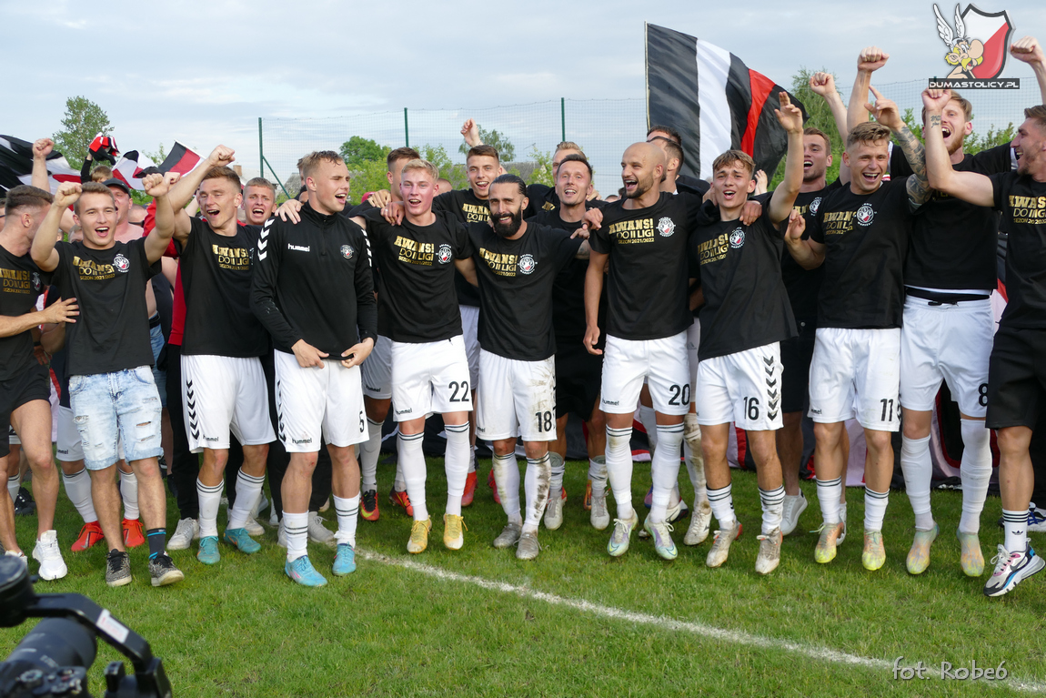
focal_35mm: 40
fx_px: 1162
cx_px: 523
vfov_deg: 33.4
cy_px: 349
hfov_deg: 48.5
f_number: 3.2
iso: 125
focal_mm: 14.76
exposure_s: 1/500
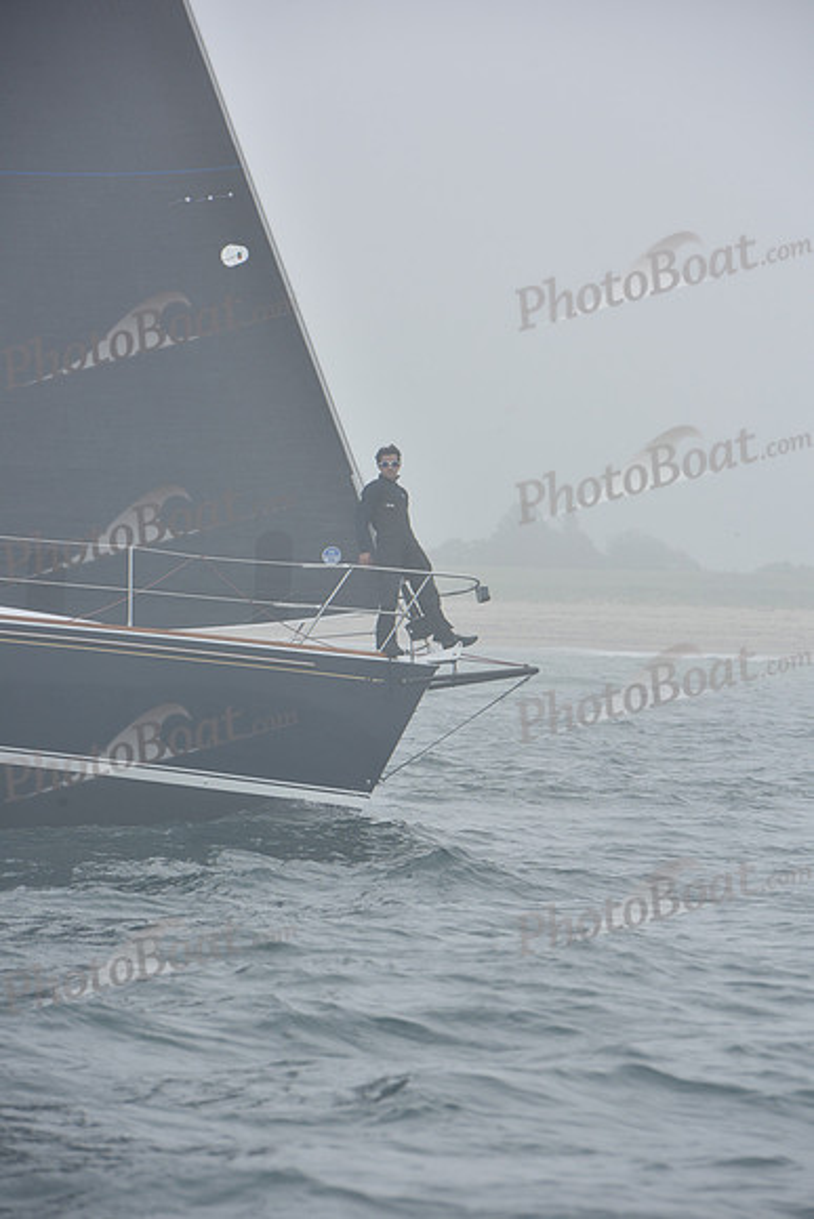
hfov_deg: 6.9
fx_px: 6779
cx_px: 407
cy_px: 610
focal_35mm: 200
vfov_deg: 10.3
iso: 250
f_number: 9
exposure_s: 1/800
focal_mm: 200
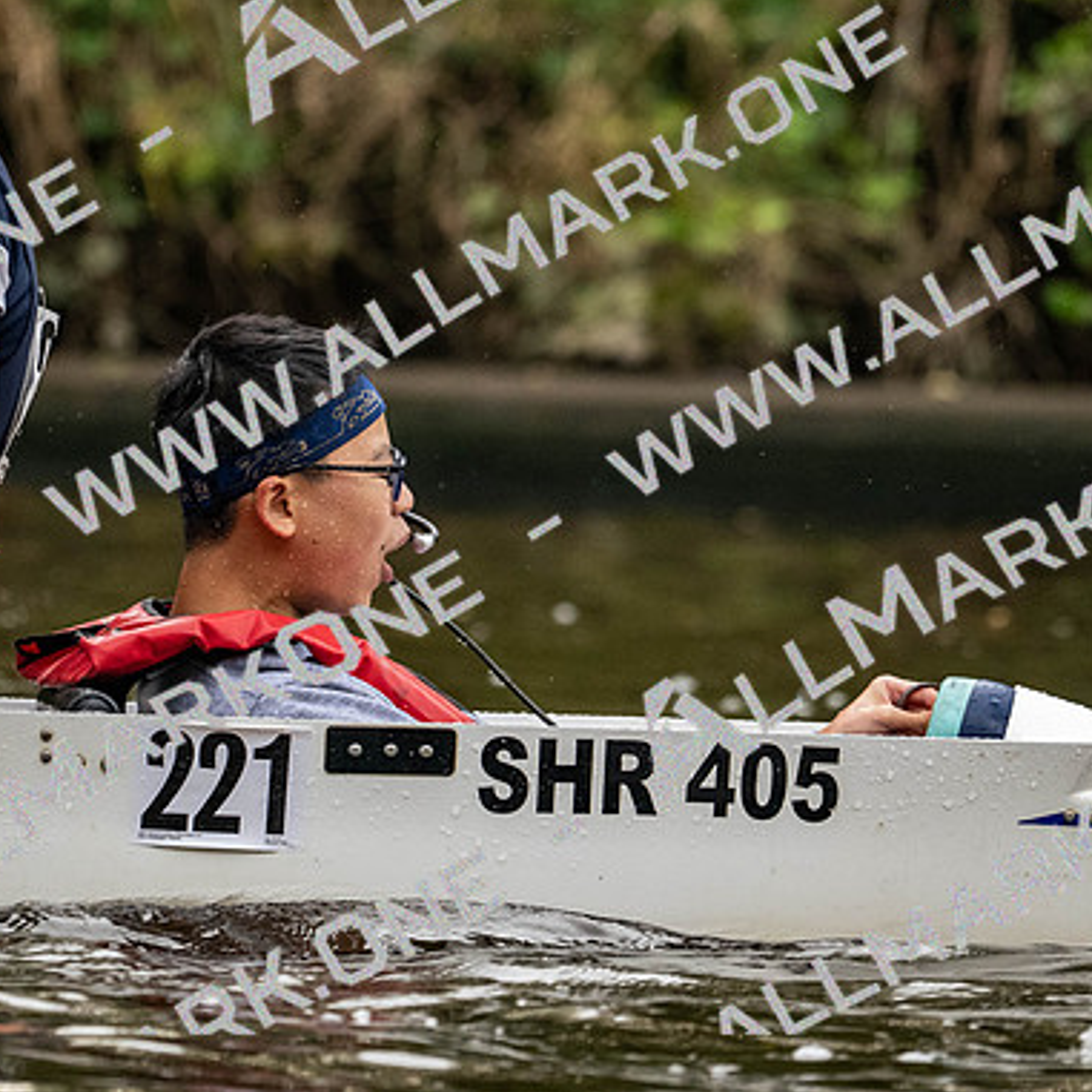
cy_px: 543
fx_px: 27696
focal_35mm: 776
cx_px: 398
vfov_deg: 2.3
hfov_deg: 2.3
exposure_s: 1/2500
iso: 2800
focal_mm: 400
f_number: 4.5
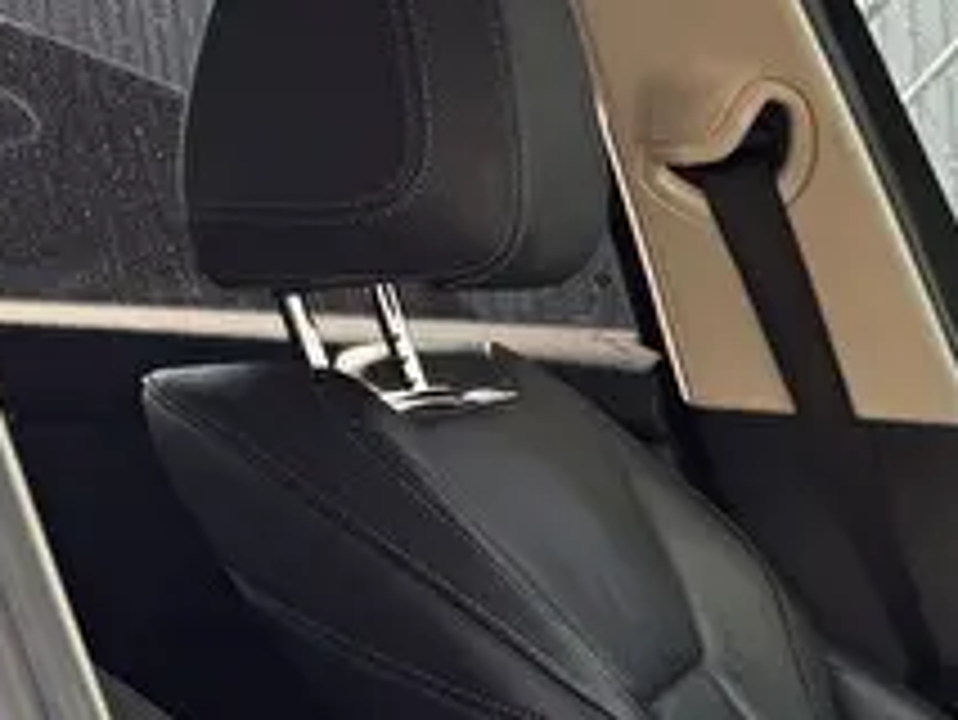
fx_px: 2492
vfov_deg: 15.0
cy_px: 1152
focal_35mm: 90
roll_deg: -2.5
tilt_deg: -20.5
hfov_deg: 17.4
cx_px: 1750
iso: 100
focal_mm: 6.76
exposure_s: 1/156
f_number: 1.78
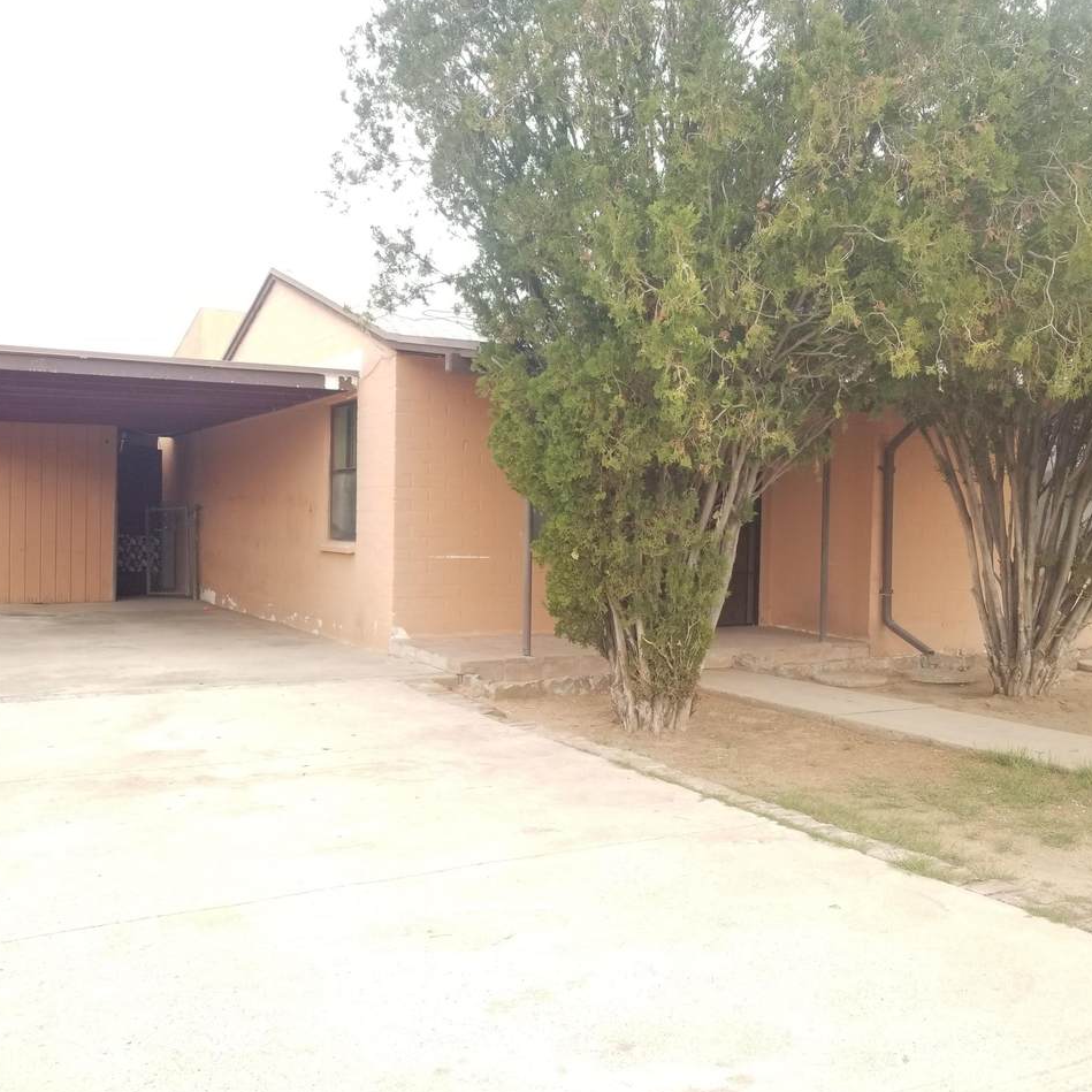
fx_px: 1106
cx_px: 609
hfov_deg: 52.4
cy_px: 547
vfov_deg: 52.5
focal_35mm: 31
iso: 50
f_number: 1.7
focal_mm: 4.3
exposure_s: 1/368
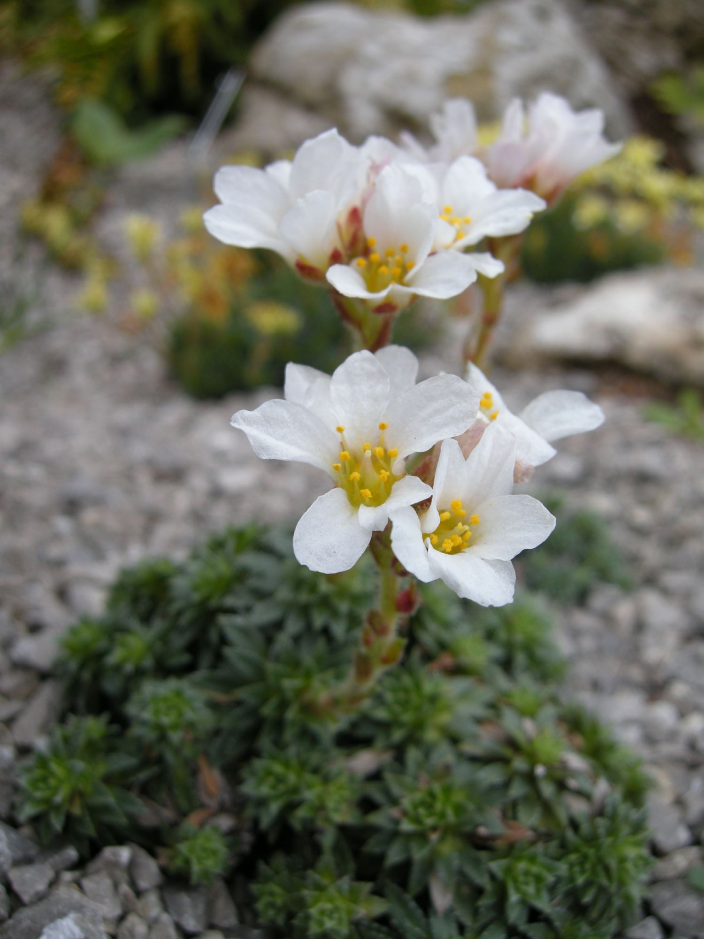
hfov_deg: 40.7
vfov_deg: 52.6
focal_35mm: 35
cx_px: 352
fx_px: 949
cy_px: 470
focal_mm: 7.5
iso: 64
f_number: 3.8
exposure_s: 1/142
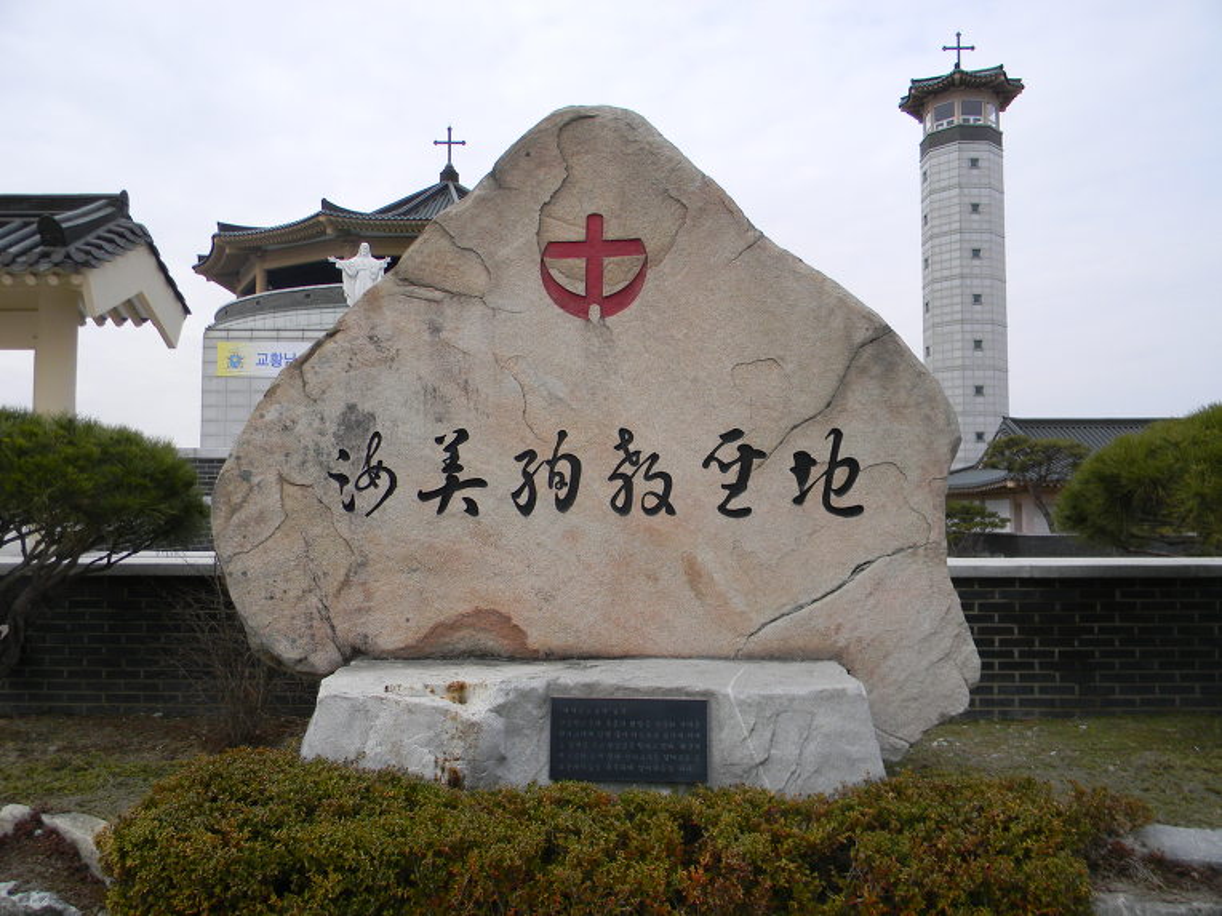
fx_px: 988
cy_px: 458
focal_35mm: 28
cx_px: 611
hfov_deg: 63.4
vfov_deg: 49.7
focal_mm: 5
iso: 80
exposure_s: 1/557
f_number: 3.5
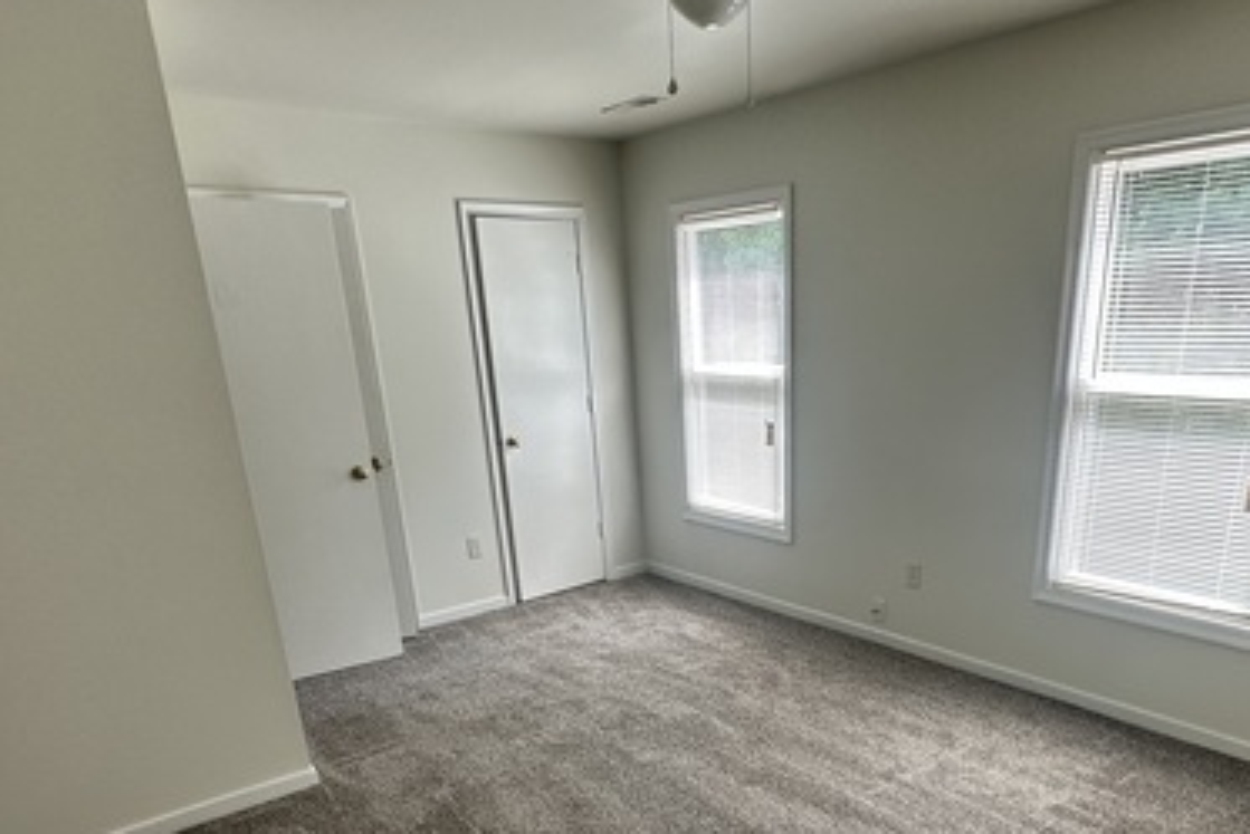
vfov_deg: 47.1
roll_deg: +1.7
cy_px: 660
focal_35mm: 26
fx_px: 903
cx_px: 715
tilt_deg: -21.7
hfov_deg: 69.0
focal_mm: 2.22
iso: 50
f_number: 2.2
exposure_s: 1/99
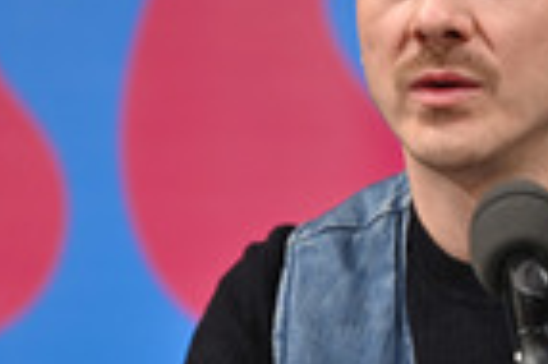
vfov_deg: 3.0
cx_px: 335
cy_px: 245
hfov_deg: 4.5
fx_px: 6964
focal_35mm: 458
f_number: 2.8
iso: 1250
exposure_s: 1/320
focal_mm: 145
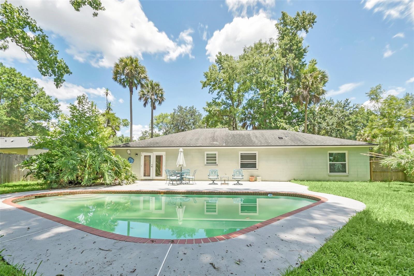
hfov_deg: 100.4
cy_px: 138
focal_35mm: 15
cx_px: 207
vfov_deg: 77.2
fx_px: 172
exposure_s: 1/125
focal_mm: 10
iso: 125
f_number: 7.1
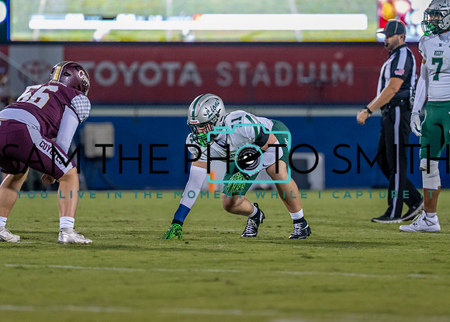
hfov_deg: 5.8
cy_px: 136
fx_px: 4441
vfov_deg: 4.1
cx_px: 214
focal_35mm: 348
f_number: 2.8
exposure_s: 1/1600
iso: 2000
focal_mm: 200
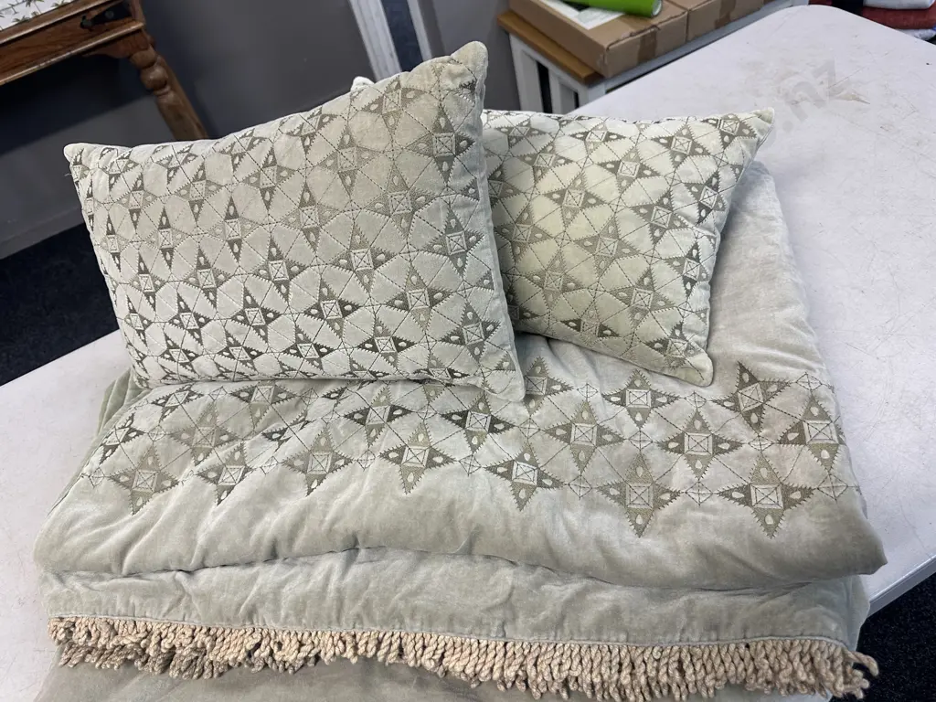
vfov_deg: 56.8
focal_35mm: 24
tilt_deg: -48.0
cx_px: 468
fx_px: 649
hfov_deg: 71.6
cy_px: 351
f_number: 1.78
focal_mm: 6.86
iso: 160
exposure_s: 1/100
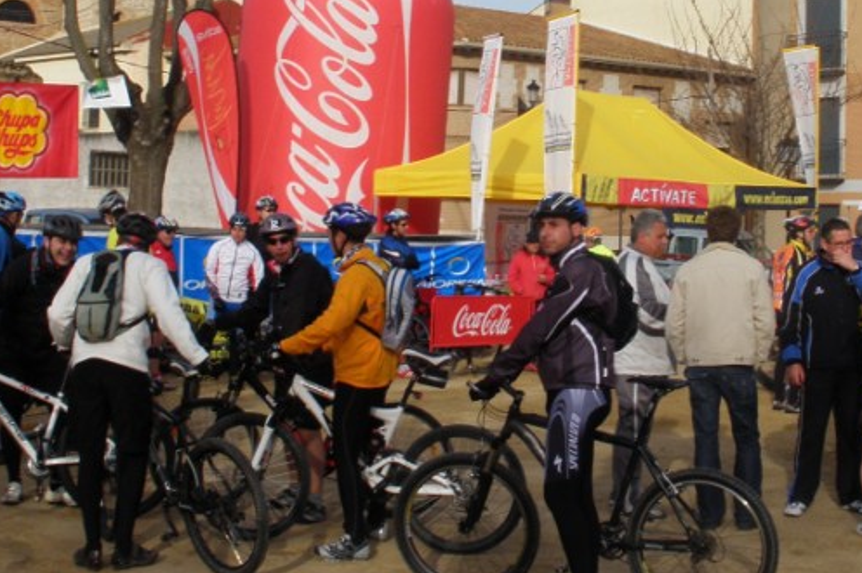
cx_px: 582
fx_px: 1627
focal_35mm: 68
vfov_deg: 19.7
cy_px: 79
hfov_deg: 29.4
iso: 64
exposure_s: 1/250
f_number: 5.6
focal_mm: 6.3
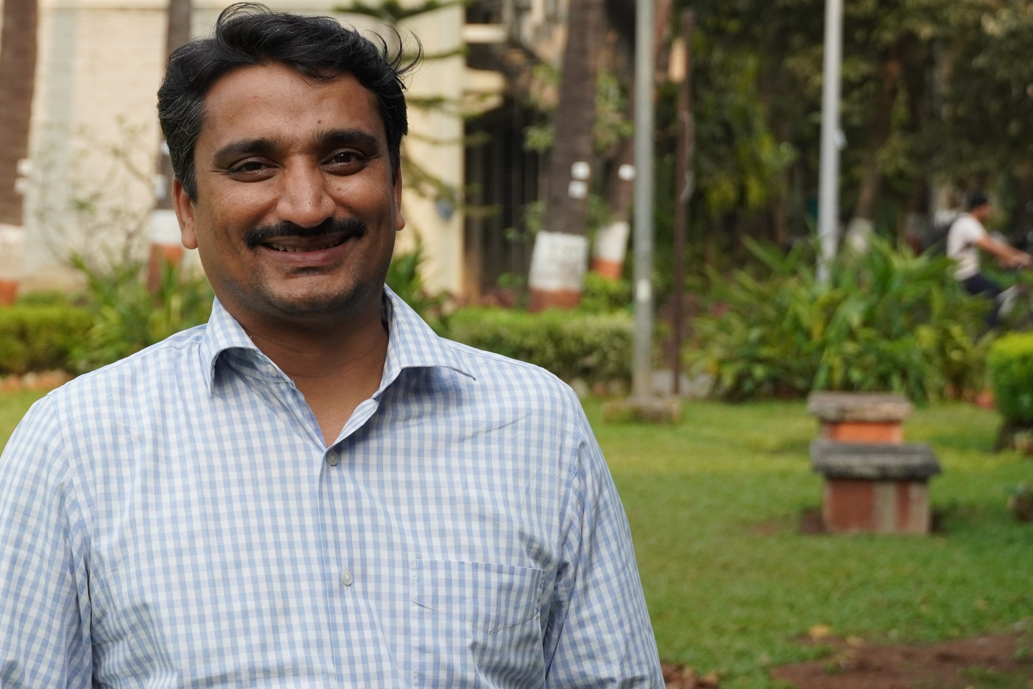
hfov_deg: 17.9
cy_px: 240
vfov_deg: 12.0
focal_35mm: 114
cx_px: 371
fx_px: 3271
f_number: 5.6
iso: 640
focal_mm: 48
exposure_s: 1/1250
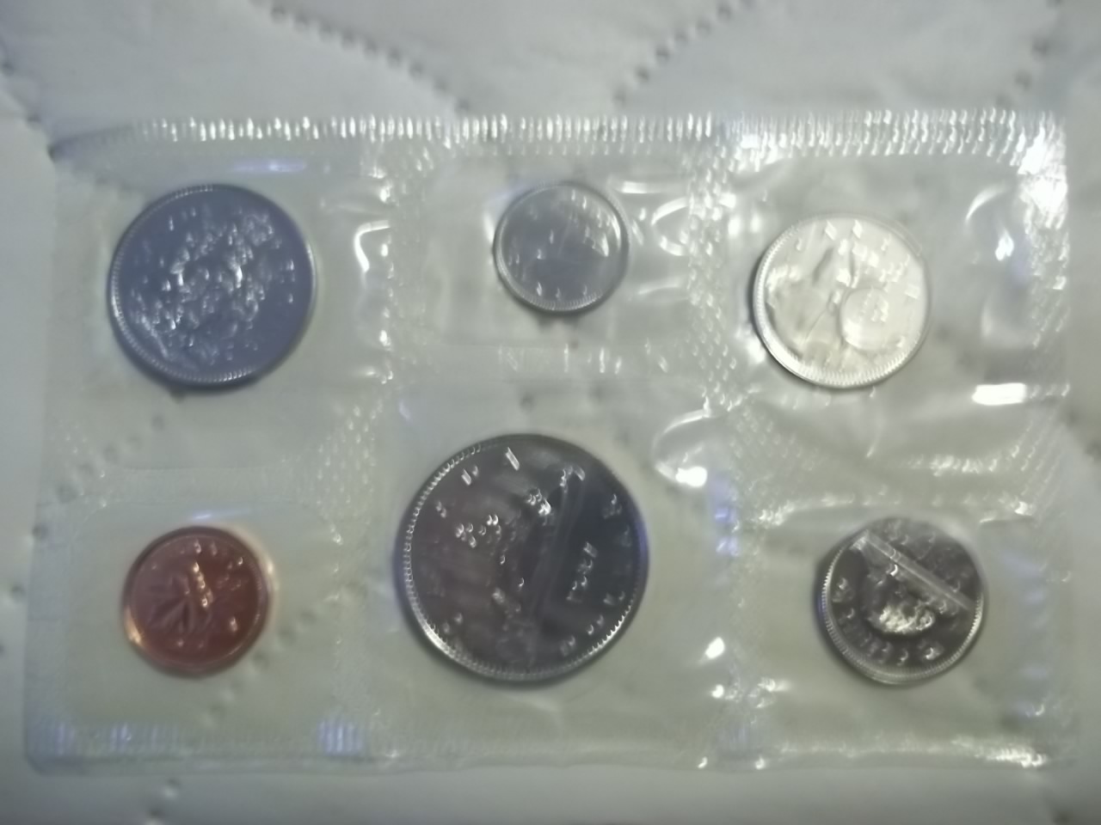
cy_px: 412
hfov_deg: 51.4
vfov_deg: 39.7
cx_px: 550
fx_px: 1145
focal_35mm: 36
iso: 223
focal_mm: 6.5
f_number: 3.1
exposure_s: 1/8
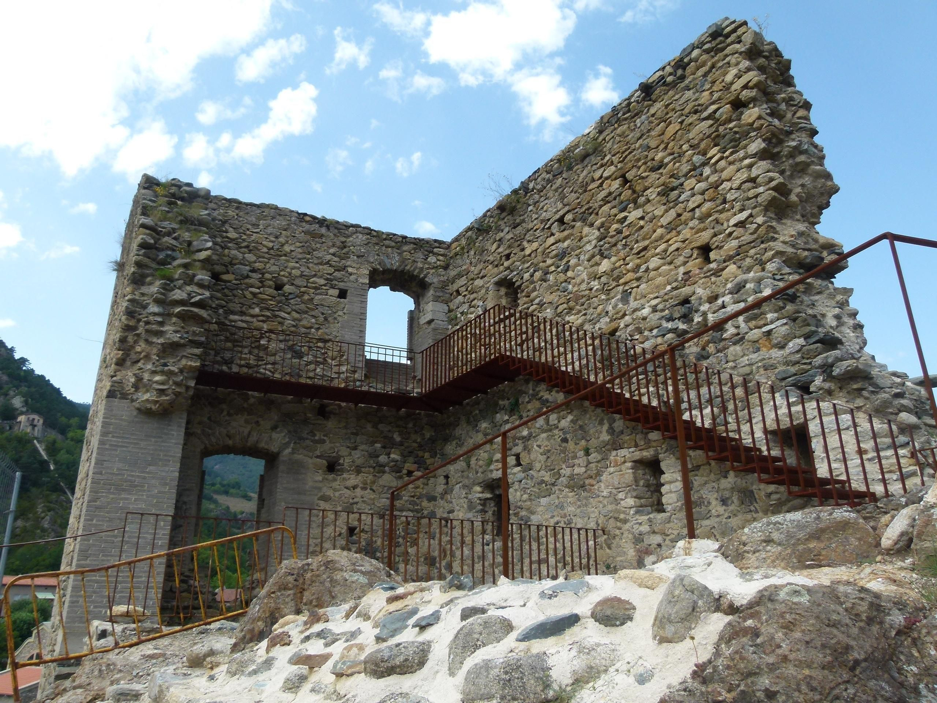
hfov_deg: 69.4
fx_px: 677
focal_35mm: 25
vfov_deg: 54.9
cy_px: 352
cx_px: 468
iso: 100
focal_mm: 4.5
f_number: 4
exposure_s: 1/400
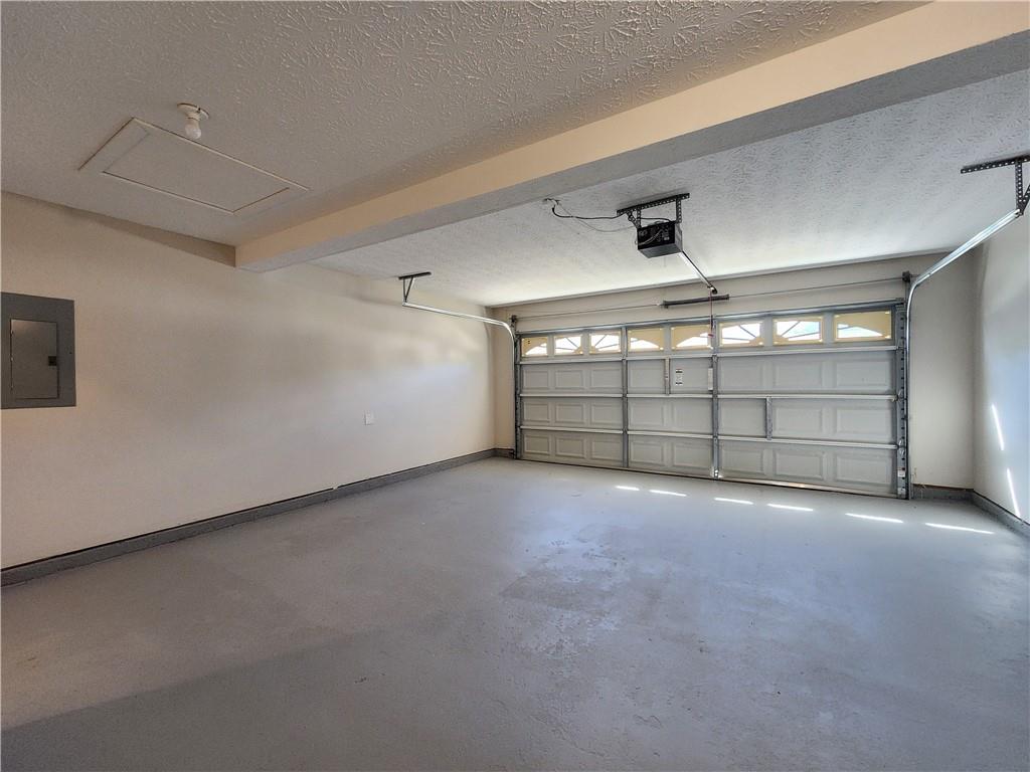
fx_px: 387
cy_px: 386
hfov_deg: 106.2
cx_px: 515
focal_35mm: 13
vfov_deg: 89.9
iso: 320
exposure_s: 1/60
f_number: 2.2
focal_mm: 2.2
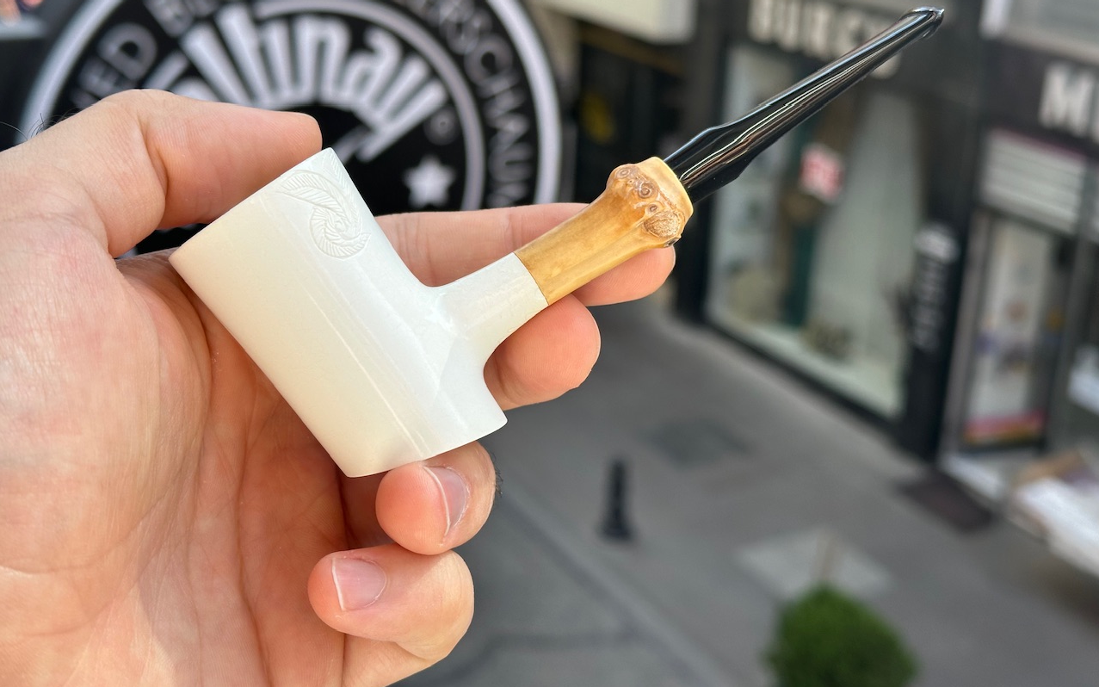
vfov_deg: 25.3
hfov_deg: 39.6
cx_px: 550
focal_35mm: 51
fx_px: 1527
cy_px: 277
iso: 64
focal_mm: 6.86
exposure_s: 1/858
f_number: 1.78
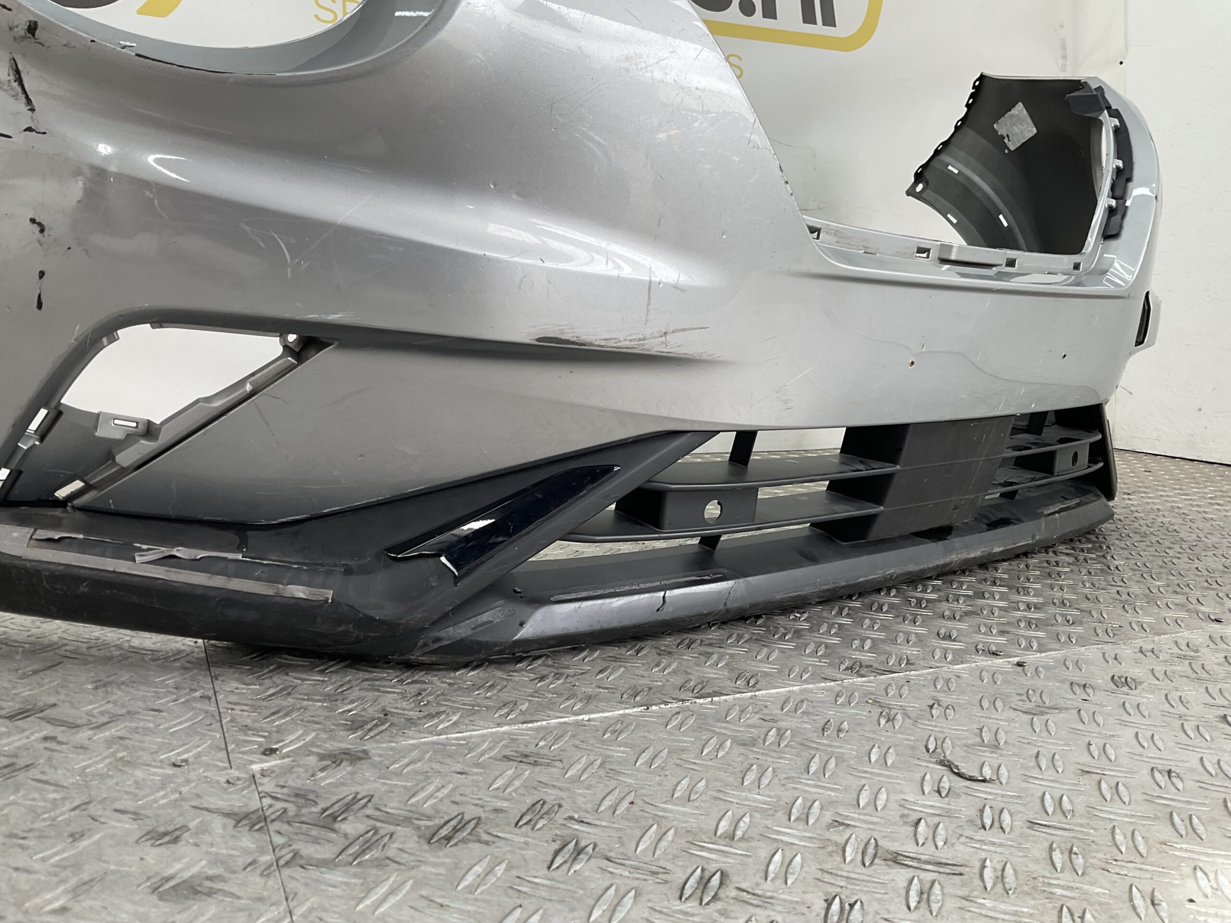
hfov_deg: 61.7
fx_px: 1031
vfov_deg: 48.2
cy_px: 462
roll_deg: -2.3
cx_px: 616
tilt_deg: -8.1
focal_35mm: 29
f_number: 1.8
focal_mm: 3
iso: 16
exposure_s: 1/105
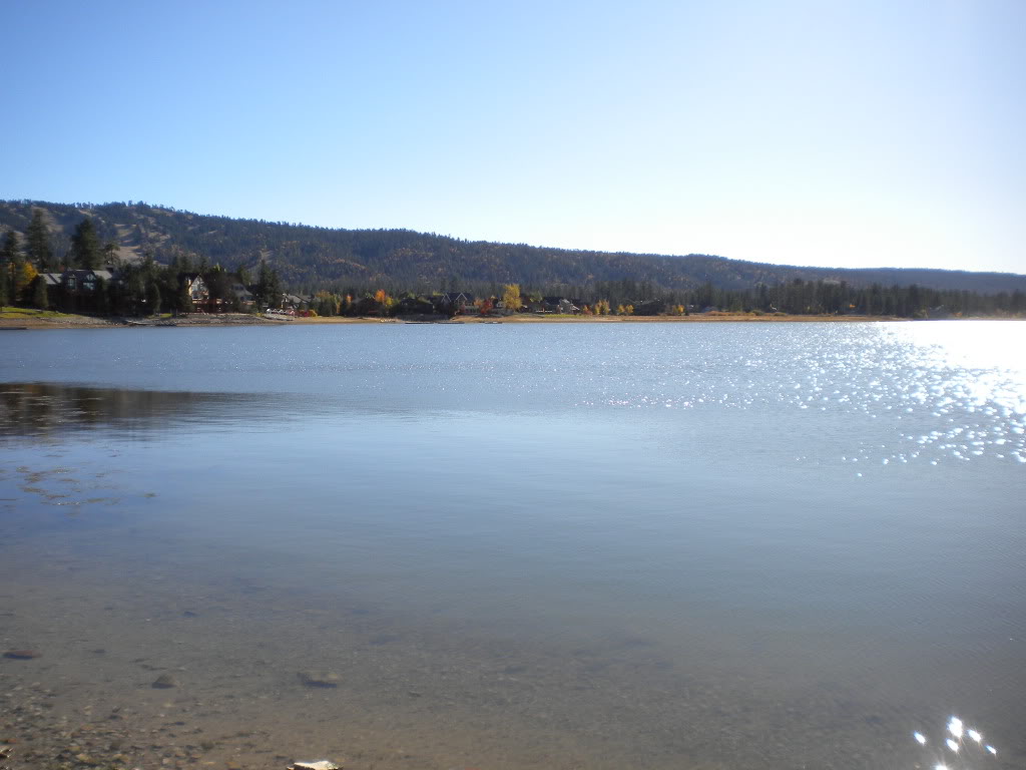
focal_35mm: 35
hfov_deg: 52.6
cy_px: 385
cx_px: 513
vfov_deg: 40.7
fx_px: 1037
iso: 80
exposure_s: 1/758
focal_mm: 6.3
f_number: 4.6
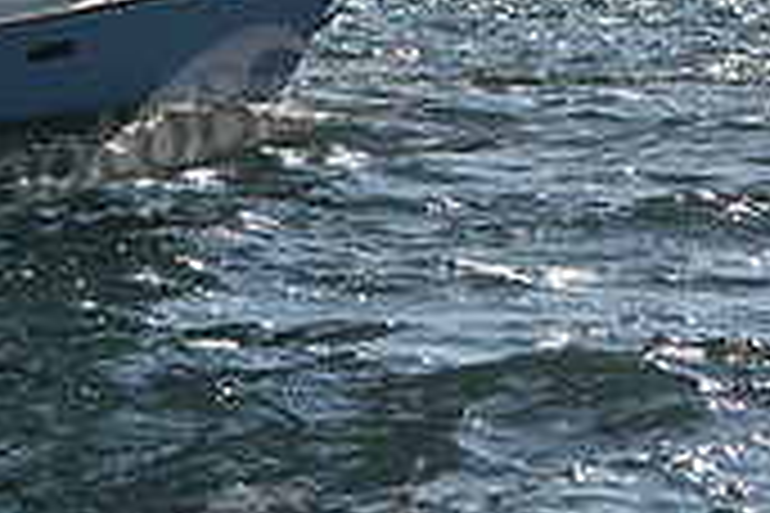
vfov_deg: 5.8
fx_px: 5090
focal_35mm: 238
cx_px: -324
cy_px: -52
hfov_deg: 8.5
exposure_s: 1/1250
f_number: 5.6
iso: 250
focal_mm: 70
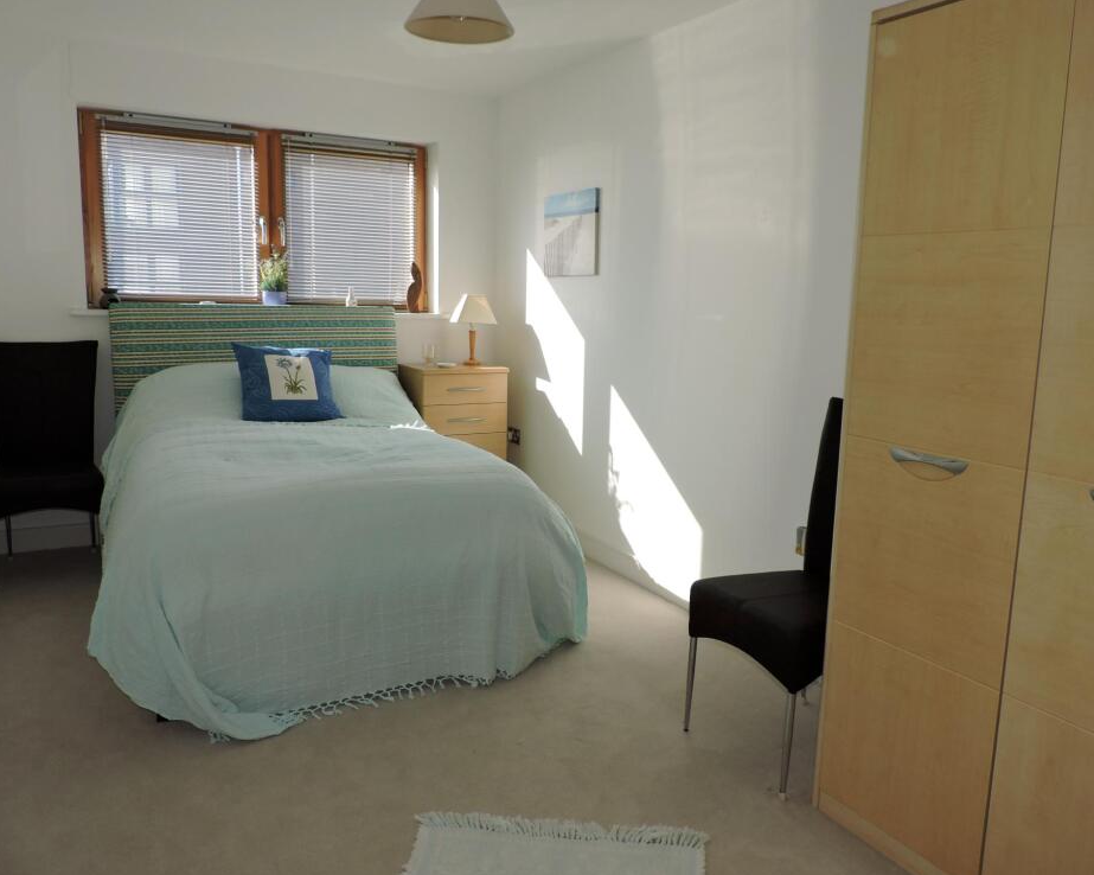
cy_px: 434
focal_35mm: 26
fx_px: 842
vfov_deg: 54.9
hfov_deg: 66.0
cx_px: 563
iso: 100
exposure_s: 1/400
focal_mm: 4.3
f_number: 3
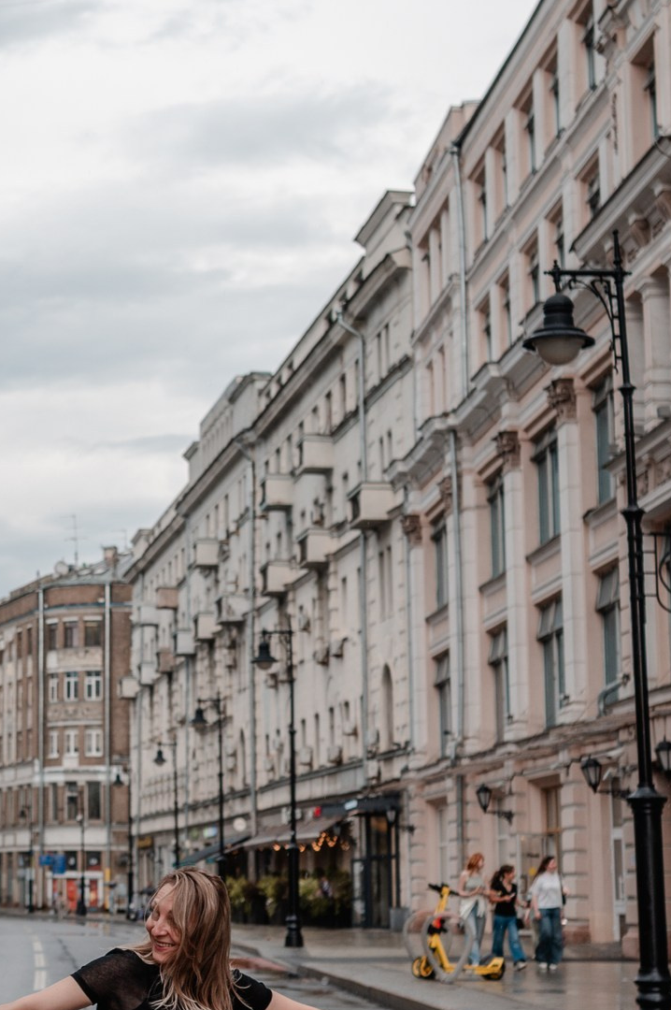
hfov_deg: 16.0
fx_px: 2325
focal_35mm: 83
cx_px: -63
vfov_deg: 24.5
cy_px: 522
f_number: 4
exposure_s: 1/800
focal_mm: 35
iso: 100
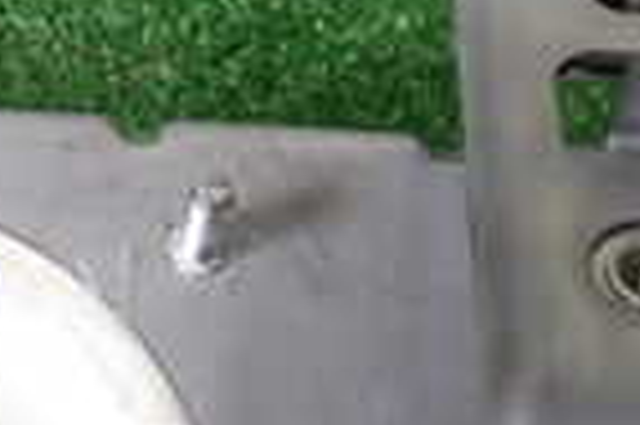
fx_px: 2326
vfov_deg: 10.3
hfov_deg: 15.0
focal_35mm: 131
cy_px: 514
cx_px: -161
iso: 200
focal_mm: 5.4
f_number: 2.3
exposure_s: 1/80
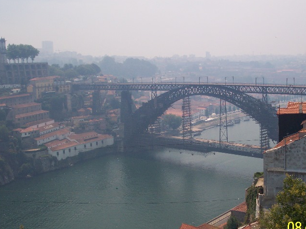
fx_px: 424
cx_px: 188
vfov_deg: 30.3
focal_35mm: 48
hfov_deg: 39.4
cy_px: 119
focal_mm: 8
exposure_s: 1/1000
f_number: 4.8
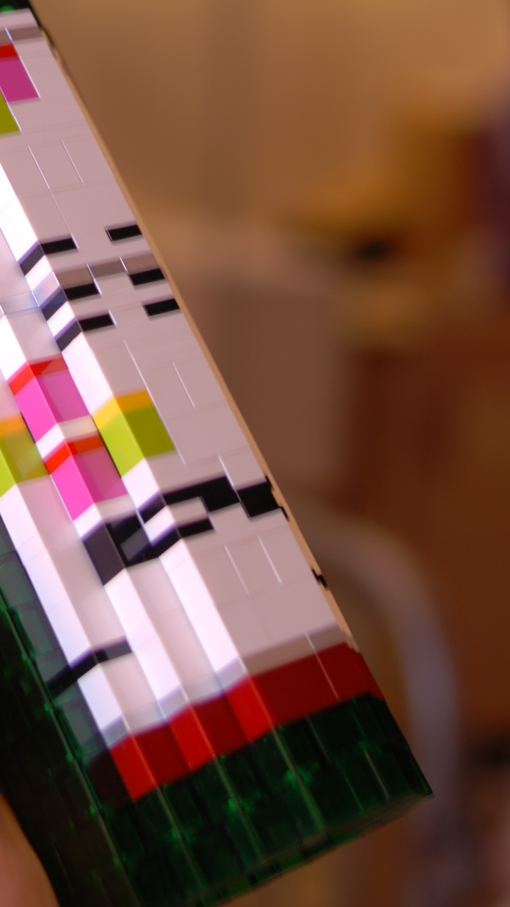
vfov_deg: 22.7
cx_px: 30
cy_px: 190
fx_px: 2233
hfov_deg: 12.9
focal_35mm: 93
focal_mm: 35
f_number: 3.2
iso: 100
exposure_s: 1/30
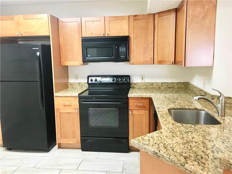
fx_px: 194
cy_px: 87
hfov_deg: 61.7
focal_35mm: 29
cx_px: 116
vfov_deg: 48.2
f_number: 2.2
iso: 125
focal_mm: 4.15
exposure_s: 1/30
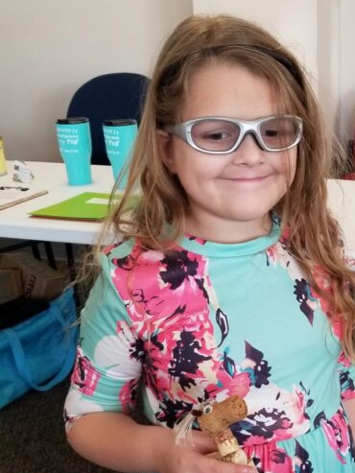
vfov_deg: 34.8
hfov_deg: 26.3
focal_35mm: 54
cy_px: 349
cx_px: 307
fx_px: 738
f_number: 1.7
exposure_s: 1/60
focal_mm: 4.25
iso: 80
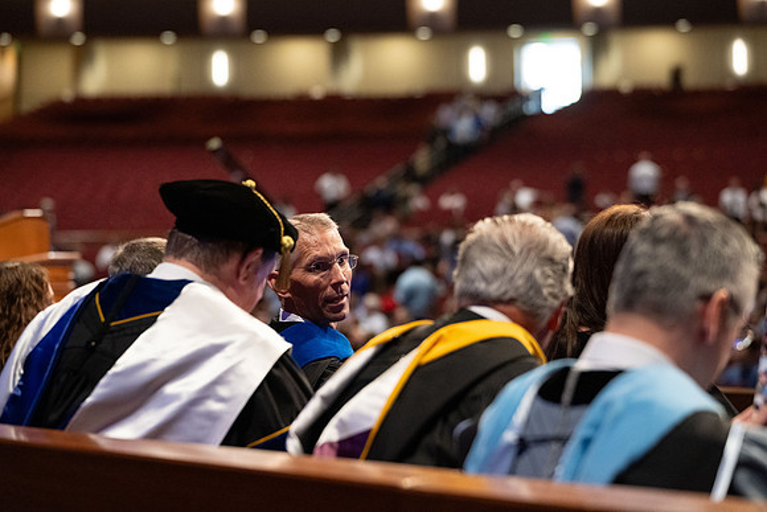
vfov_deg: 13.0
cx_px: 384
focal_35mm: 105
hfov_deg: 19.5
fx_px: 2238
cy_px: 256
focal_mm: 105
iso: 5000
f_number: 3.5
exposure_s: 1/160
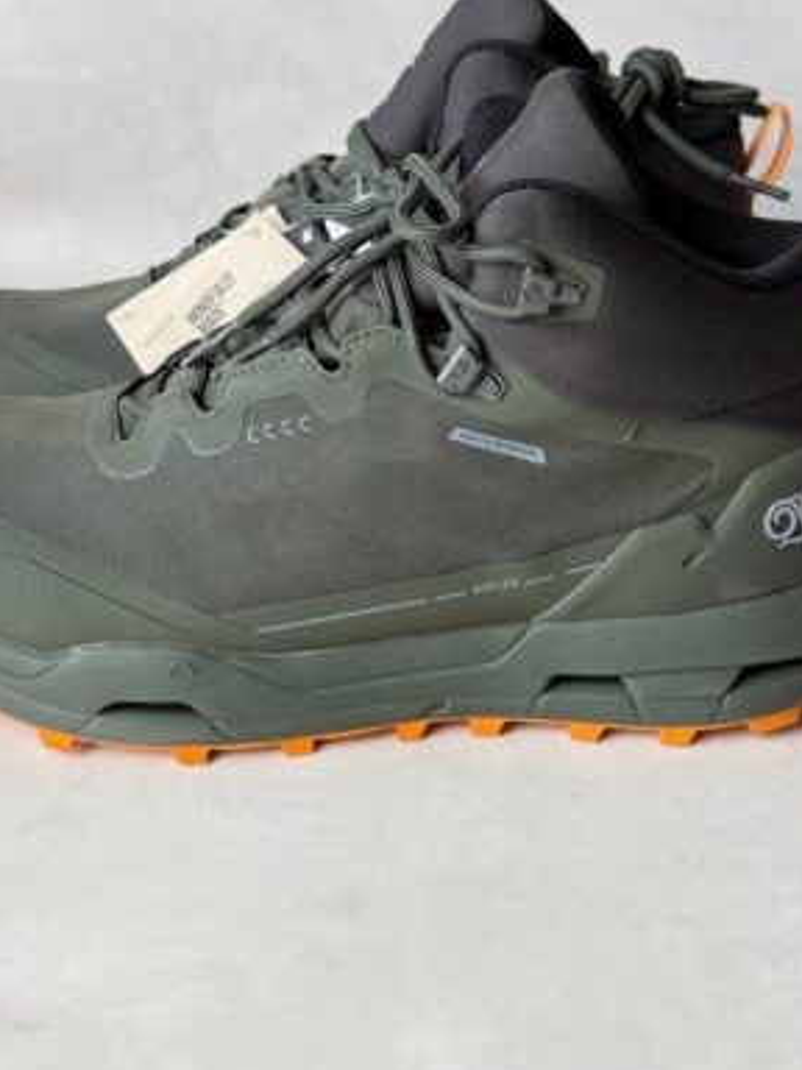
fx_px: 1545
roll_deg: +1.0
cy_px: 529
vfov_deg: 38.2
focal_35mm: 50
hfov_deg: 29.1
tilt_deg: -29.3
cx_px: 382
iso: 200
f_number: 1.78
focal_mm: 6.76
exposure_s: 1/100
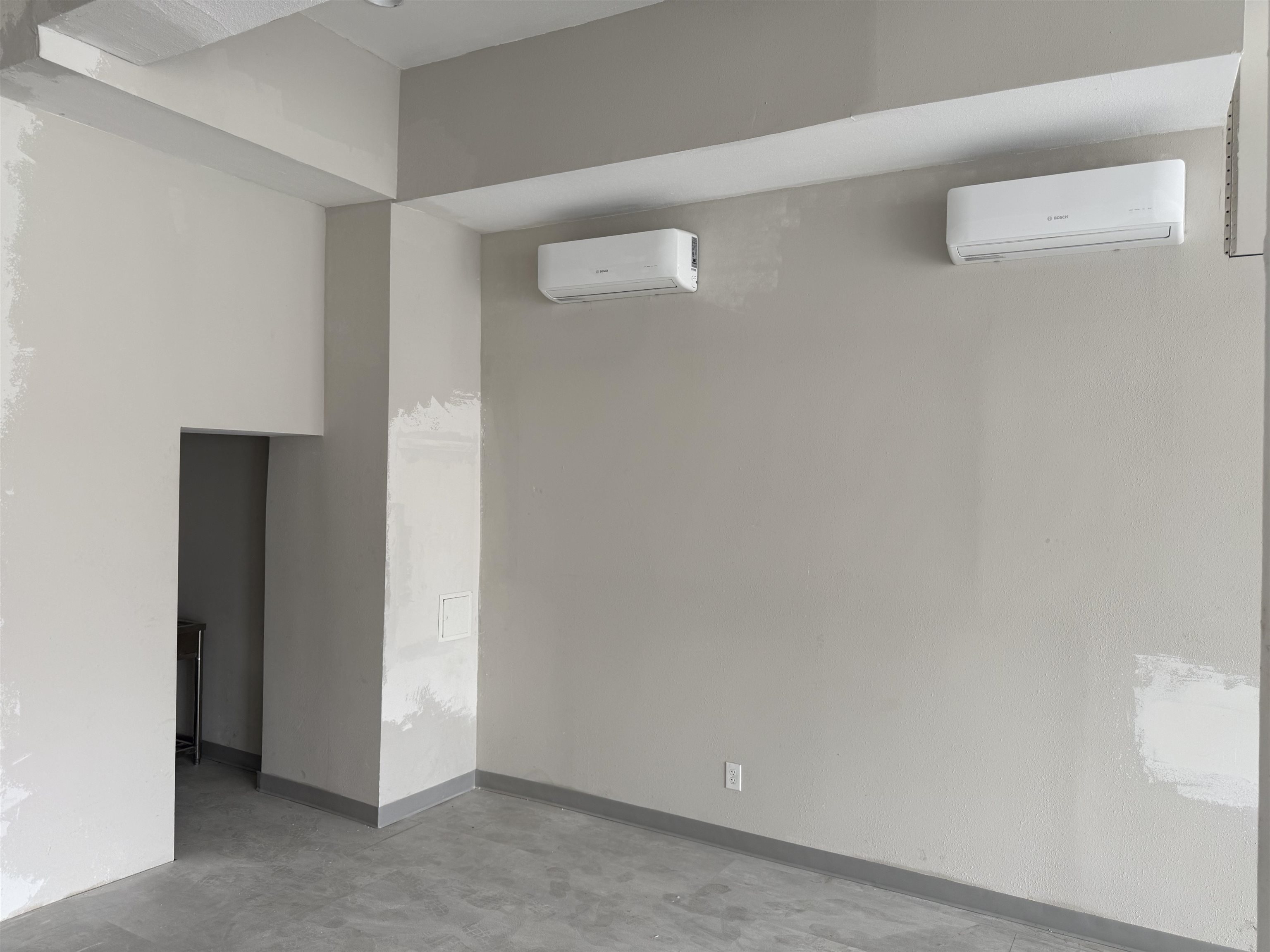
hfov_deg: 71.6
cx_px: 635
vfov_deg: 56.8
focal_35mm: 24
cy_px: 476
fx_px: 881
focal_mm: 6.76
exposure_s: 1/121
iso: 80
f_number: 1.78
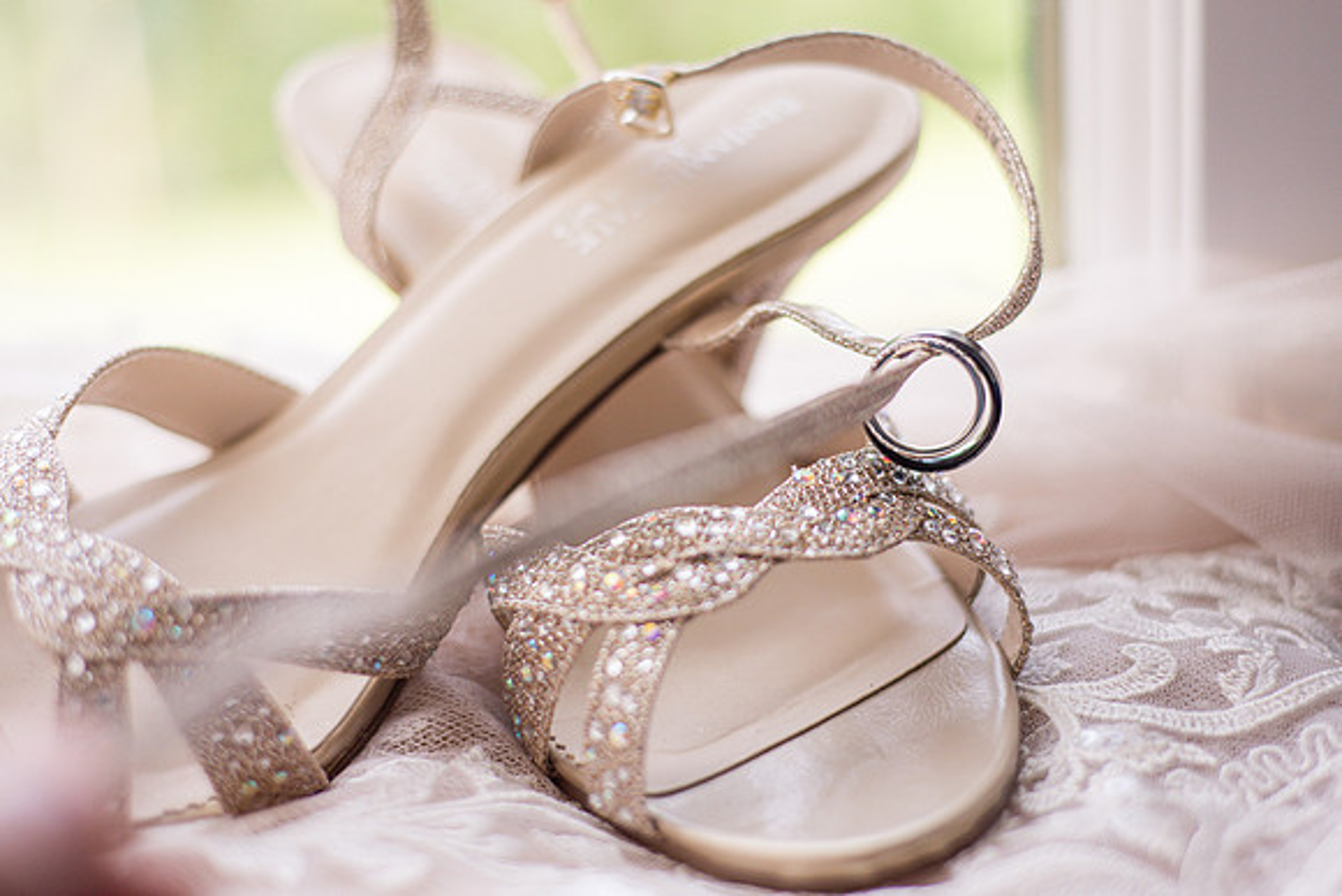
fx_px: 1950
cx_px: 702
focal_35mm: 52
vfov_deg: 25.9
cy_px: 427
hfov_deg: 38.0
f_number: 2.2
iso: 500
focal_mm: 50
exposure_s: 1/1250
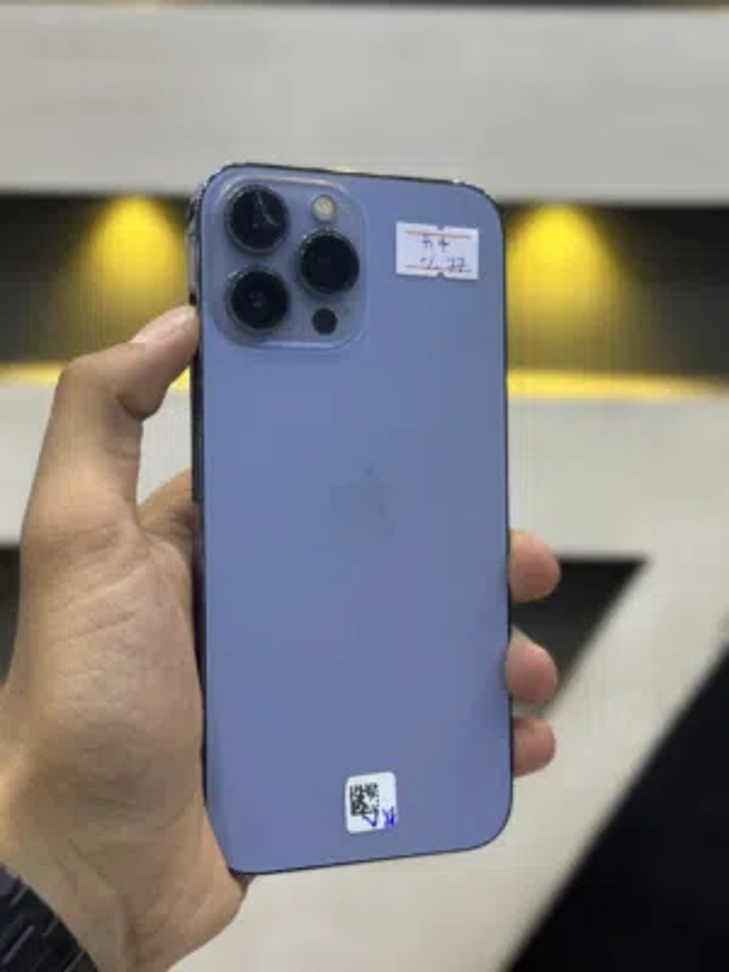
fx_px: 1348
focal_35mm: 48
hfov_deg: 30.3
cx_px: 364
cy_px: 486
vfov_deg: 39.7
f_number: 1.78
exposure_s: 1/121
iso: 125
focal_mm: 6.86
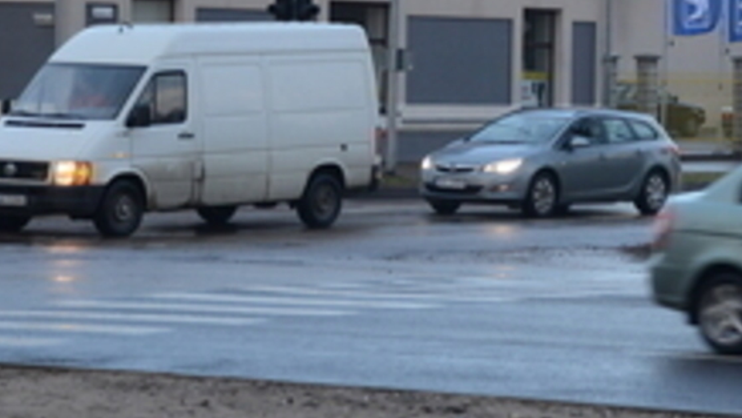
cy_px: 108
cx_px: 777
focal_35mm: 187
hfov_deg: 11.4
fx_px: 3680
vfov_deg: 6.5
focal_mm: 52
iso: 500
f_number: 5
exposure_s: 1/125
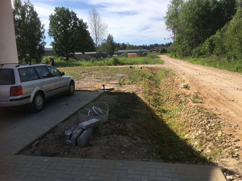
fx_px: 203
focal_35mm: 29
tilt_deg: -6.5
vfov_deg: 48.2
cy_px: 90
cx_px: 121
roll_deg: +1.3
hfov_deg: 61.7
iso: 25
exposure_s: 1/1479
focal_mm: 4.15
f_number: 2.2
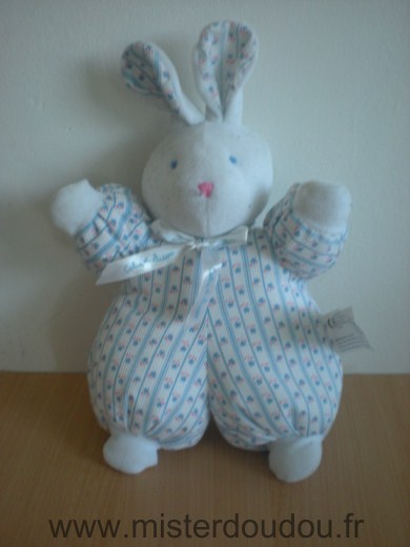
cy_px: 274
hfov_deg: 37.7
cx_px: 205
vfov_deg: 49.0
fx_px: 600
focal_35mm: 38
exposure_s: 1/26.1
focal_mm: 6.3
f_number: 3.1
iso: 200
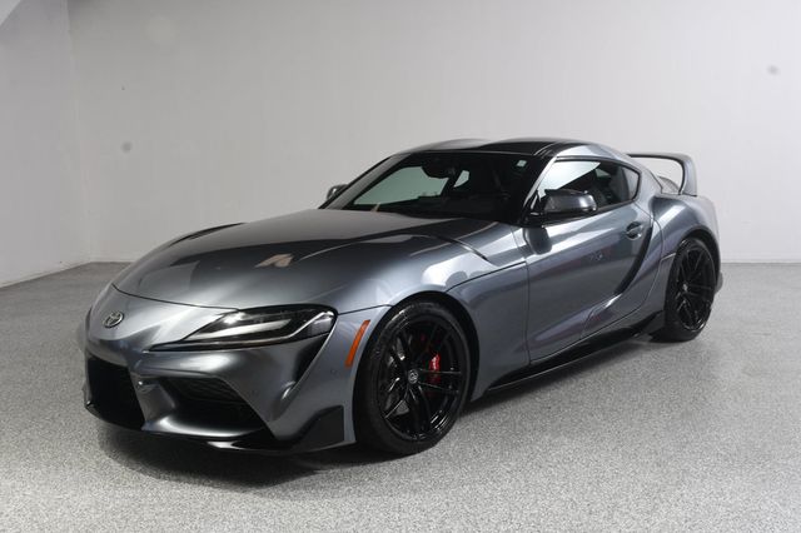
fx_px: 801
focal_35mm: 36
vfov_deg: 36.8
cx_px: 400
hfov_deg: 53.2
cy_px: 266
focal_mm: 24
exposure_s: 1/160
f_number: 10
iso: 100
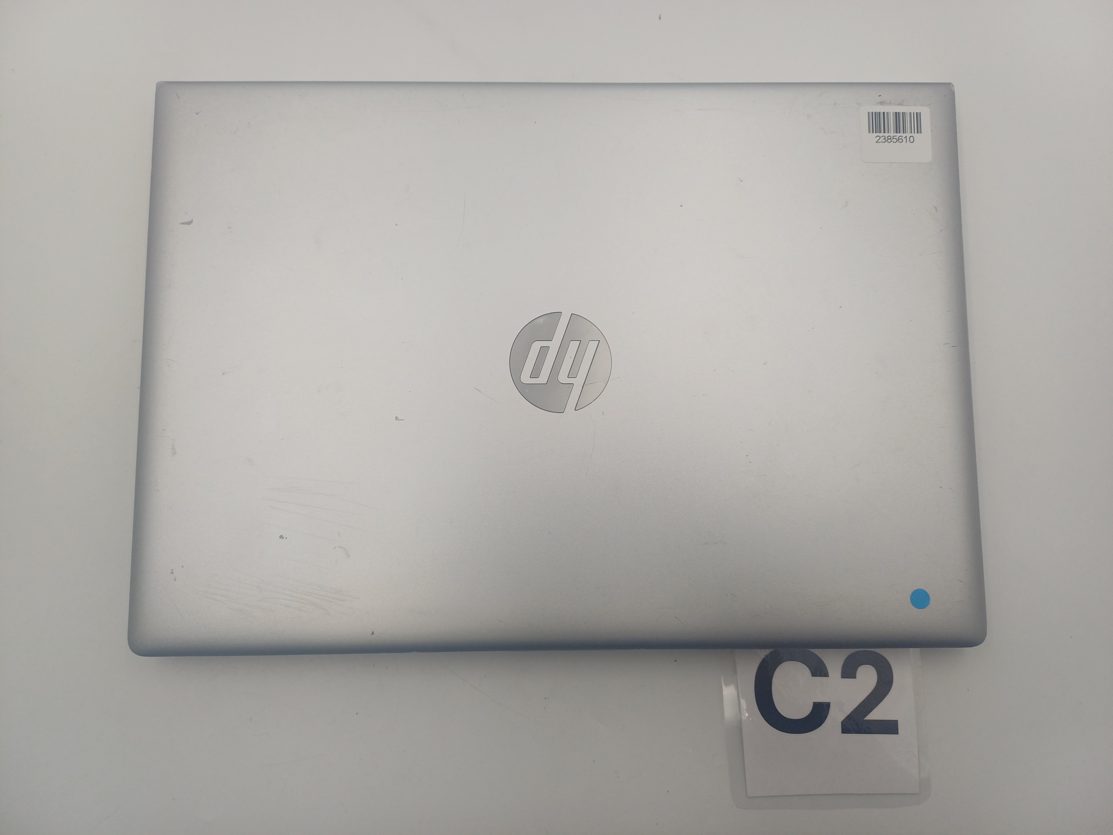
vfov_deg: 54.9
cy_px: 418
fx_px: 804
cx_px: 556
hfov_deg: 69.4
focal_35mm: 25
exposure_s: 1/169
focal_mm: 4.65
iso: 50
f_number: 1.8
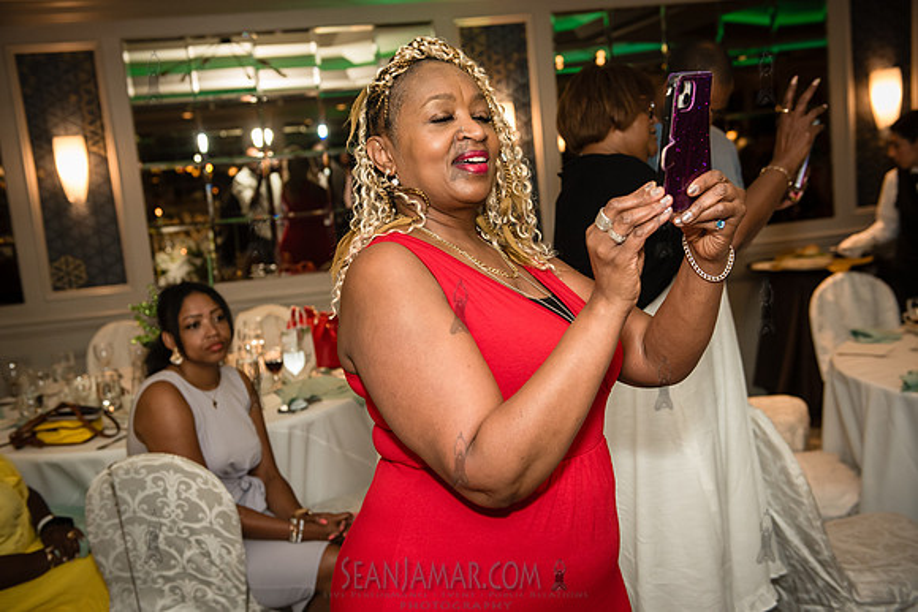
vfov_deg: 33.4
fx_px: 1020
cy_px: 306
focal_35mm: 40
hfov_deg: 48.4
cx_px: 459
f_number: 3.5
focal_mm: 40
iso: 1600
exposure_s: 1/200
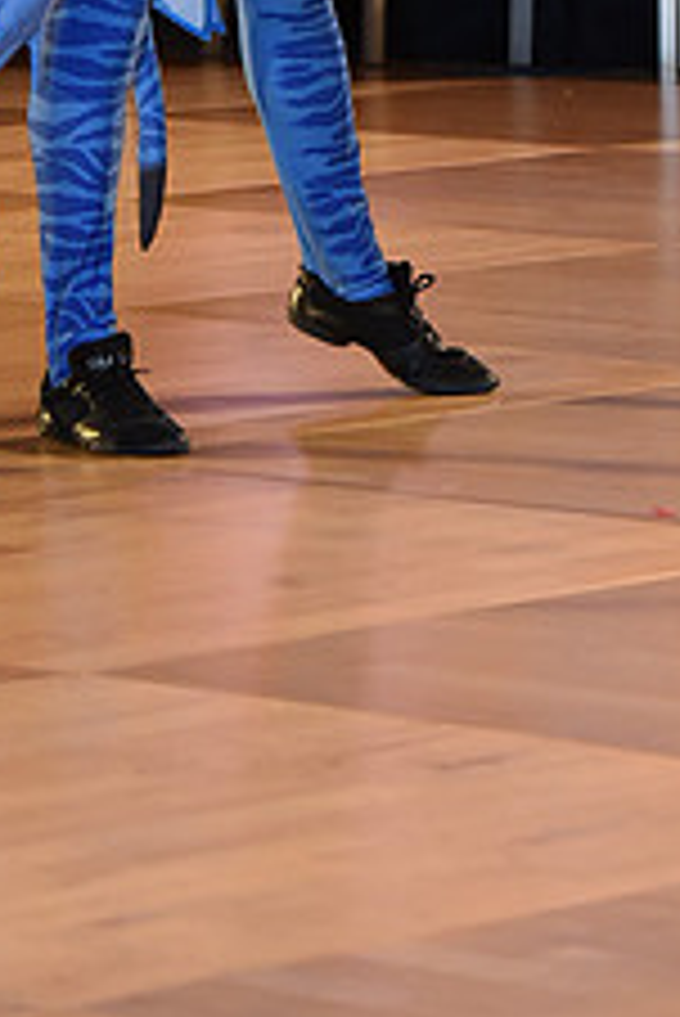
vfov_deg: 7.6
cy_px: -225
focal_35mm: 269
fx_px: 7609
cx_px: -92
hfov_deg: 5.1
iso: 2000
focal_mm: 105
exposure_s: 1/250
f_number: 5
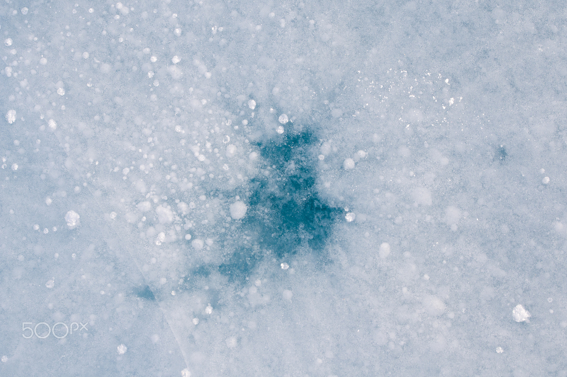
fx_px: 826
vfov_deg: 25.7
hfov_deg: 37.9
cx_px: 284
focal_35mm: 52
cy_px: 188
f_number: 8
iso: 200
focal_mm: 35
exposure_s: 1/250
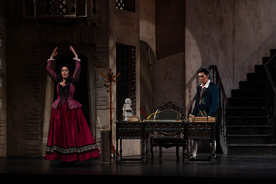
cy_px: 92
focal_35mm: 143
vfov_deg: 9.6
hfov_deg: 14.3
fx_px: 1097
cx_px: 138
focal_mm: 143
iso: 3200
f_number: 9
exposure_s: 1/250
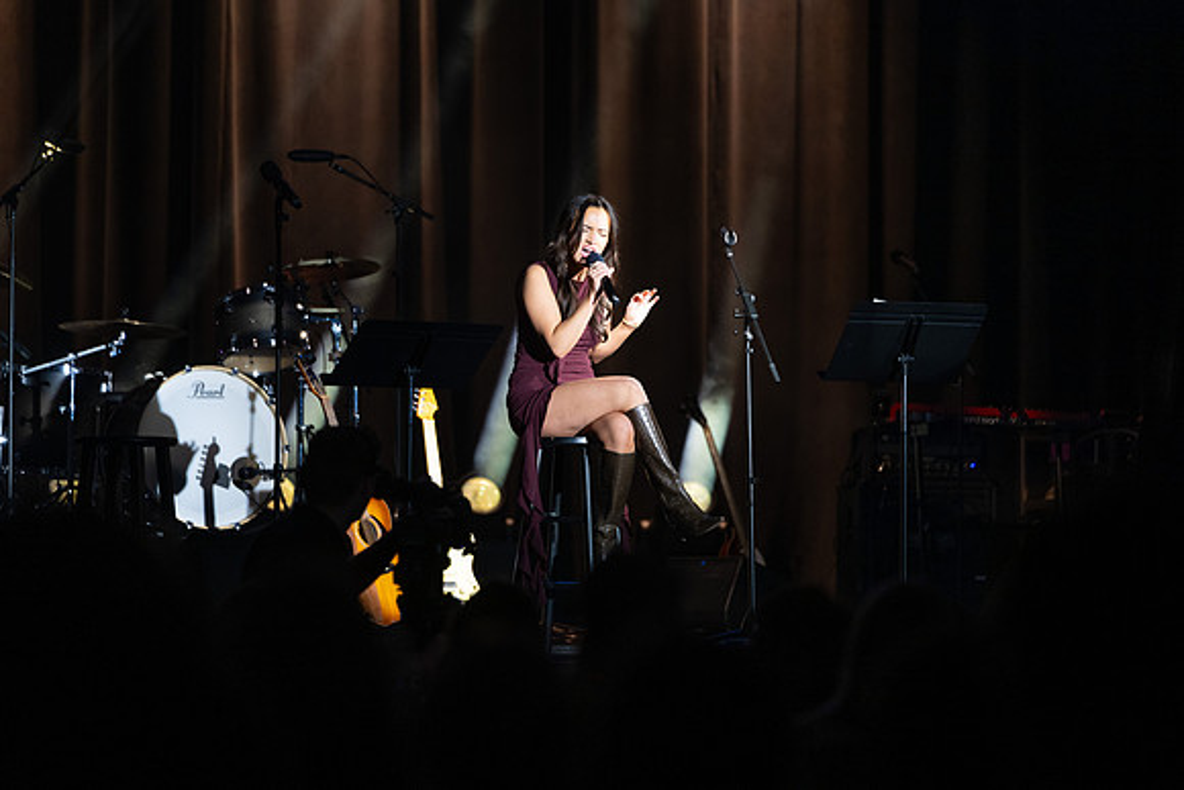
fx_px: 5921
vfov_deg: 7.6
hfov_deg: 11.4
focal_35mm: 180
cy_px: 395
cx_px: 592
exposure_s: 1/250
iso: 1250
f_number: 2.8
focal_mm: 180
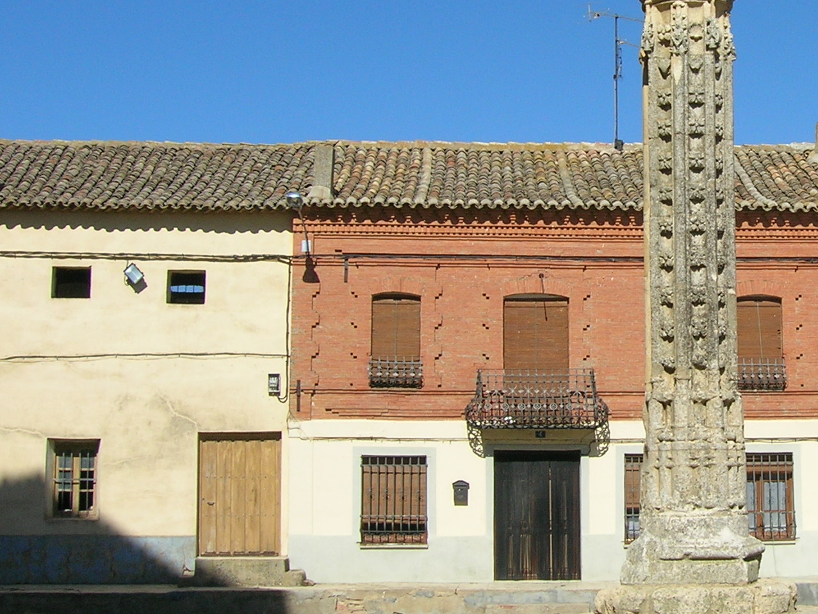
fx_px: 1631
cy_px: 209
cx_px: 753
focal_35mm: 69
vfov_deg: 21.2
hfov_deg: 27.1
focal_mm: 5.7
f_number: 4.9
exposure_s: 1/571
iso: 50
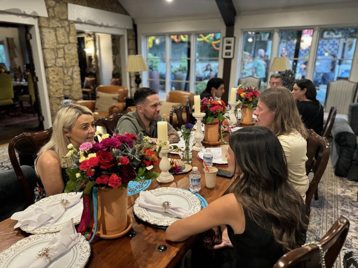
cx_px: 179
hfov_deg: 71.6
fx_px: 248
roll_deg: -0.6
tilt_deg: -18.0
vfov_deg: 56.8
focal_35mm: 24
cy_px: 134
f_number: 1.78
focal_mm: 6.76
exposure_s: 1/60
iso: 400
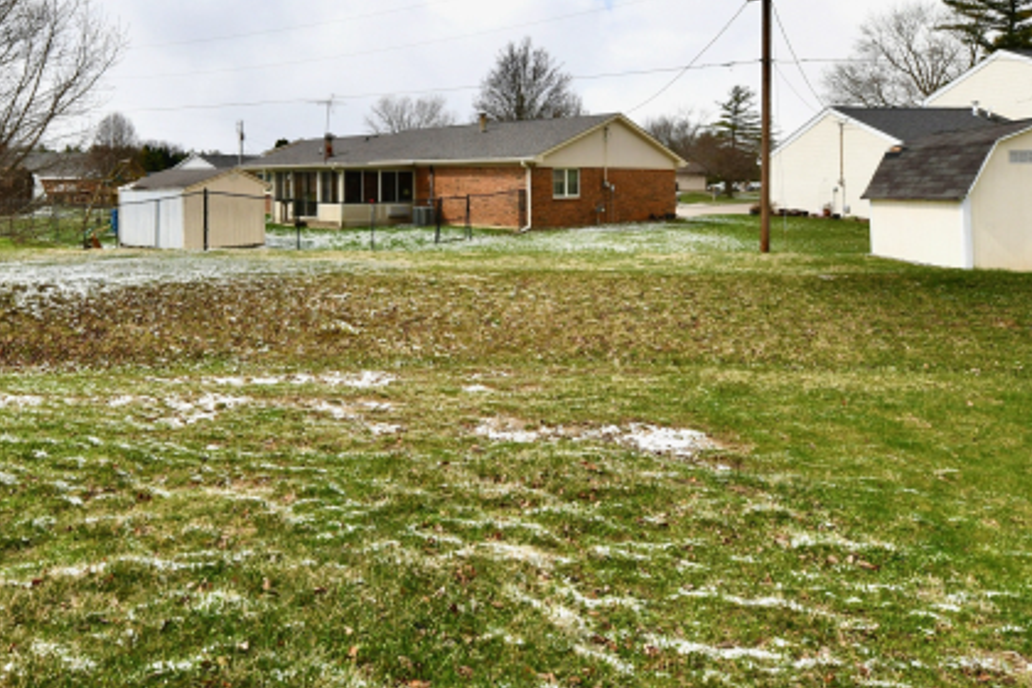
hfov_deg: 69.8
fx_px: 717
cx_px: 359
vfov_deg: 49.8
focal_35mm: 25
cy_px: 197
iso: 640
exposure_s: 1/640
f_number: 13
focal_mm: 14
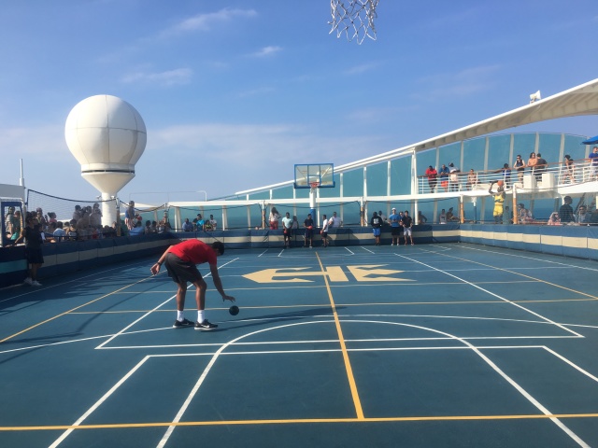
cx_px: 299
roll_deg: +2.8
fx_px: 501
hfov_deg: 61.7
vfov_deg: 48.2
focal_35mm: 29
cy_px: 224
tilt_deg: -1.4
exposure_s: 1/1425
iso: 25
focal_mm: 4.15
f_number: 2.2
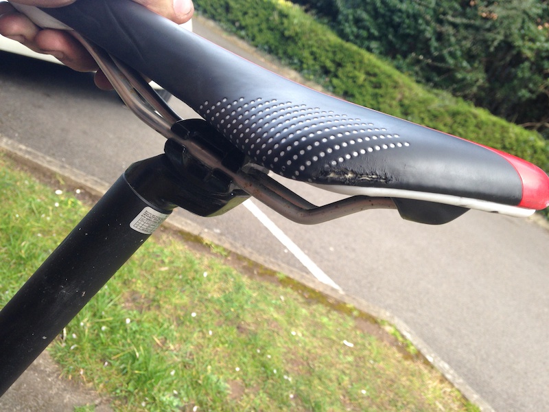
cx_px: 274
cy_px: 206
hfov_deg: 55.4
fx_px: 523
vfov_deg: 42.9
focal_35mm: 33
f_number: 2.4
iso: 50
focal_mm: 4.12
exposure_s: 1/40
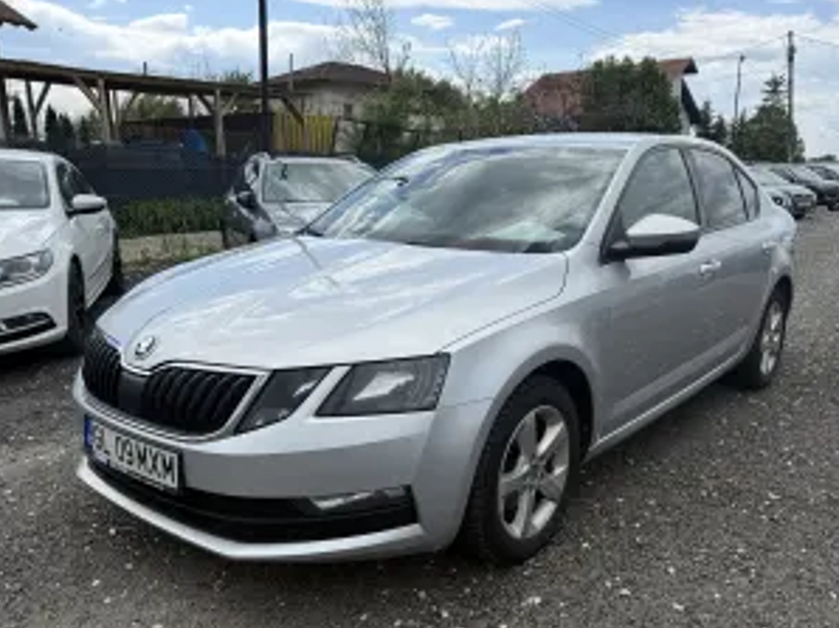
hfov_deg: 61.7
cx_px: 434
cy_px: 372
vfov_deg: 47.9
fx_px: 702
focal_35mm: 29
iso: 80
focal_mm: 6.76
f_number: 1.78
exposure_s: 1/5319
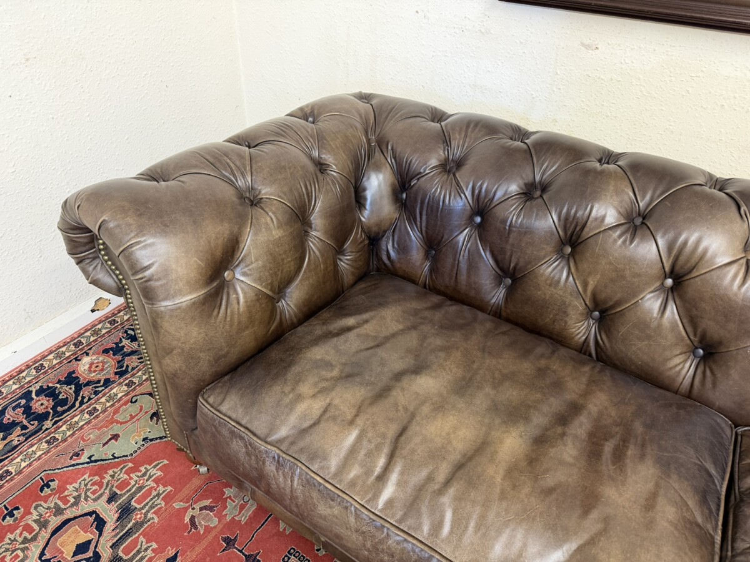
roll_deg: -2.7
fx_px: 520
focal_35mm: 24
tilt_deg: -37.4
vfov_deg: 56.8
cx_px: 375
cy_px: 281
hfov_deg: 71.6
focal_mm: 6.76
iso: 320
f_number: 1.78
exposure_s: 1/50
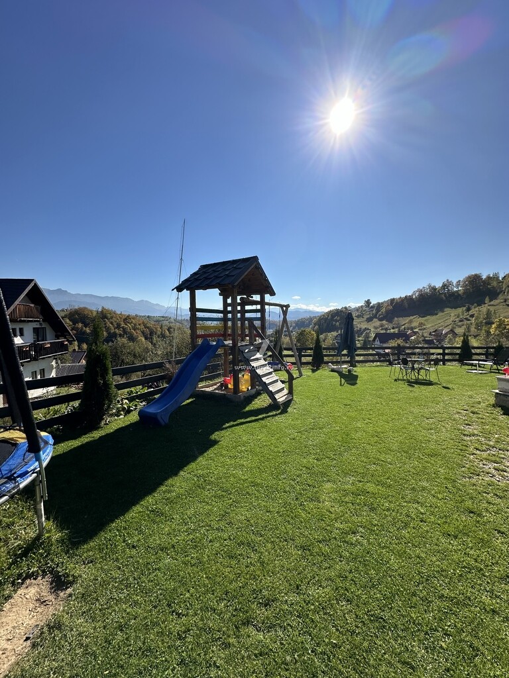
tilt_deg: +1.6
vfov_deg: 102.1
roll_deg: -1.6
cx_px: 254
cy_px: 339
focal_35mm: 14
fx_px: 274
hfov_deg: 85.7
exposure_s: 1/2747
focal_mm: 2.22
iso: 50
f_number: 2.2
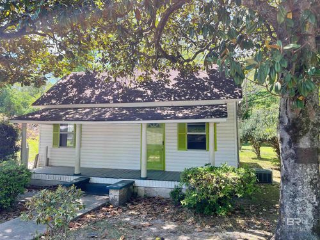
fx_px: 240
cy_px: 120
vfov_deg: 53.1
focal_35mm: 26
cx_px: 160
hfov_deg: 67.3
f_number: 1.6
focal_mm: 5.1
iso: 50
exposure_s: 1/459
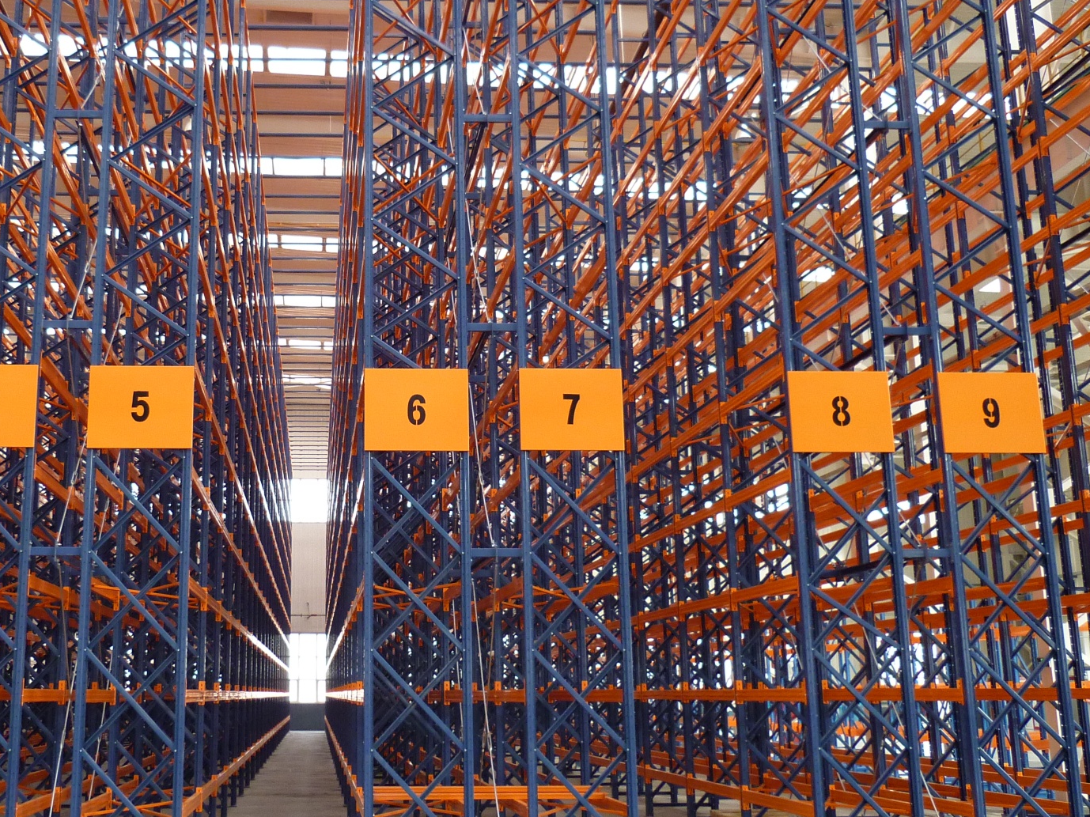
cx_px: 374
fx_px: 1417
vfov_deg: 32.0
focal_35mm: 45
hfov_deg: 41.6
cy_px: 313
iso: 200
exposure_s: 1/30
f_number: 2.8
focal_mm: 5.5
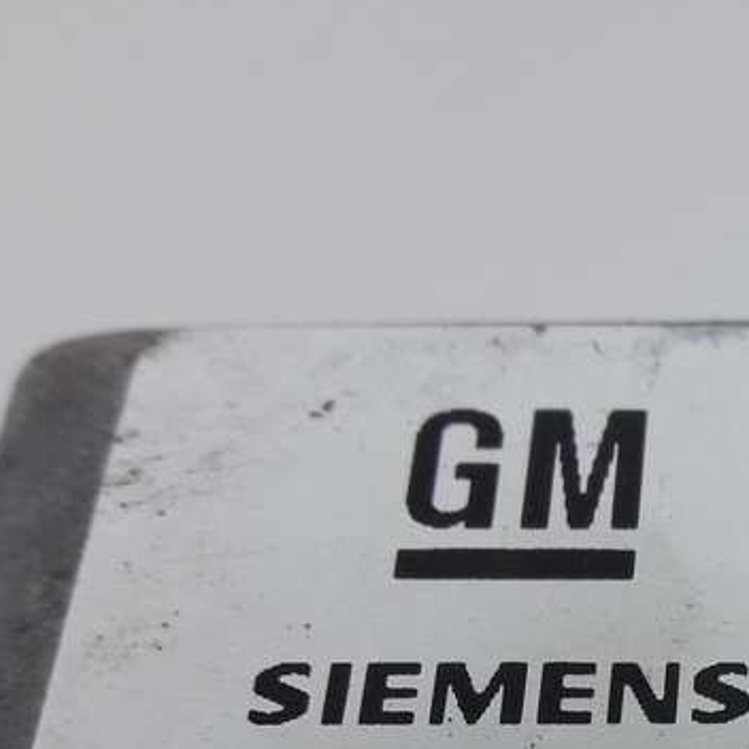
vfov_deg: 19.3
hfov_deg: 18.6
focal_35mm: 87
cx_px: 951
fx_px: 2130
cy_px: 775
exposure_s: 1/100
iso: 64
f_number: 1.9
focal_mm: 3.7
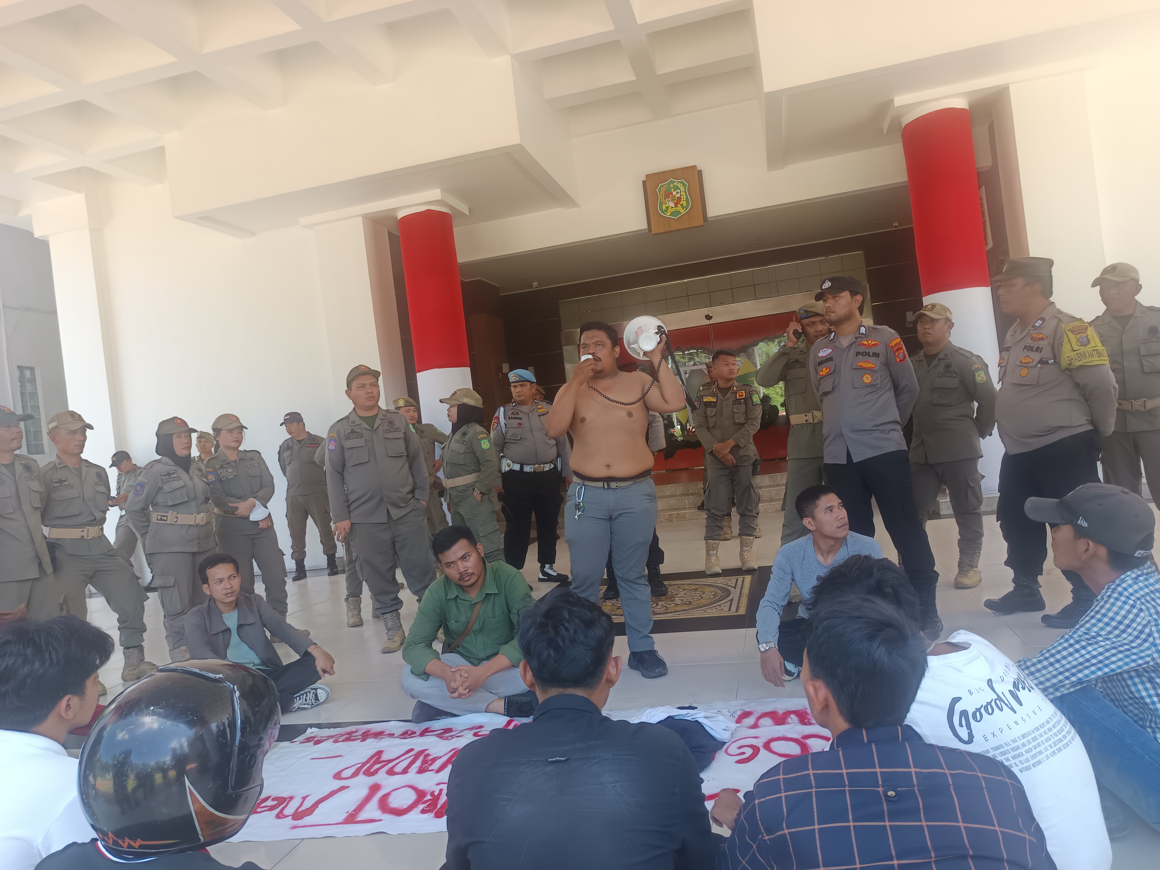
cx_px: 580
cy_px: 435
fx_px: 804
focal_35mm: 24
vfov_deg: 56.8
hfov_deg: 71.6
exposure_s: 1/100
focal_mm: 5.31
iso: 139
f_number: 1.7
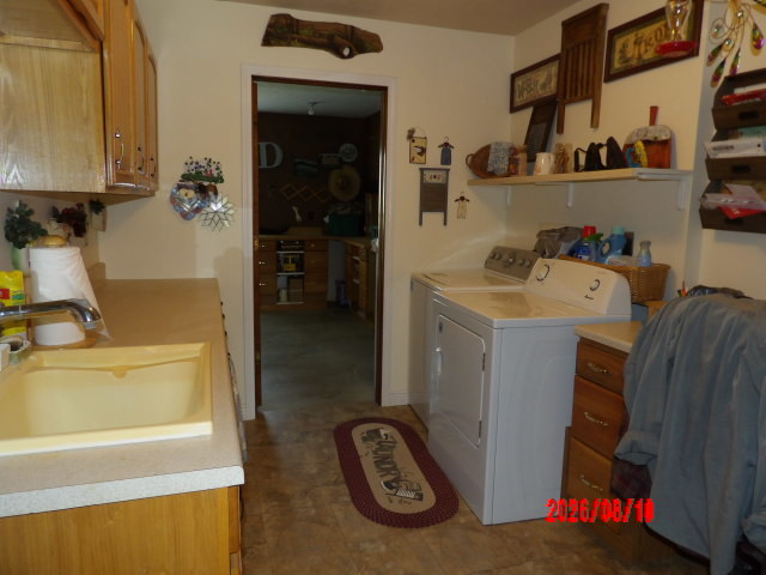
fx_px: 531
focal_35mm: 24
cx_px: 383
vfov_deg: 56.8
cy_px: 288
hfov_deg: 71.6
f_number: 3.2
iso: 200
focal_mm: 4.3
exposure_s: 1/32
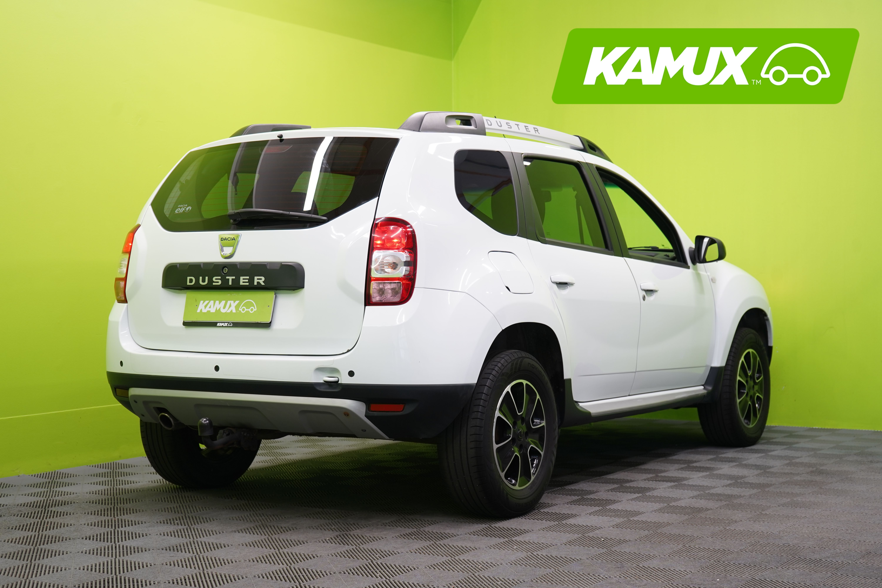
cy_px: 294
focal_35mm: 55
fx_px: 1347
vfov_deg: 24.6
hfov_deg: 36.2
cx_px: 441
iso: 400
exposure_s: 1/30
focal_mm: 55
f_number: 5
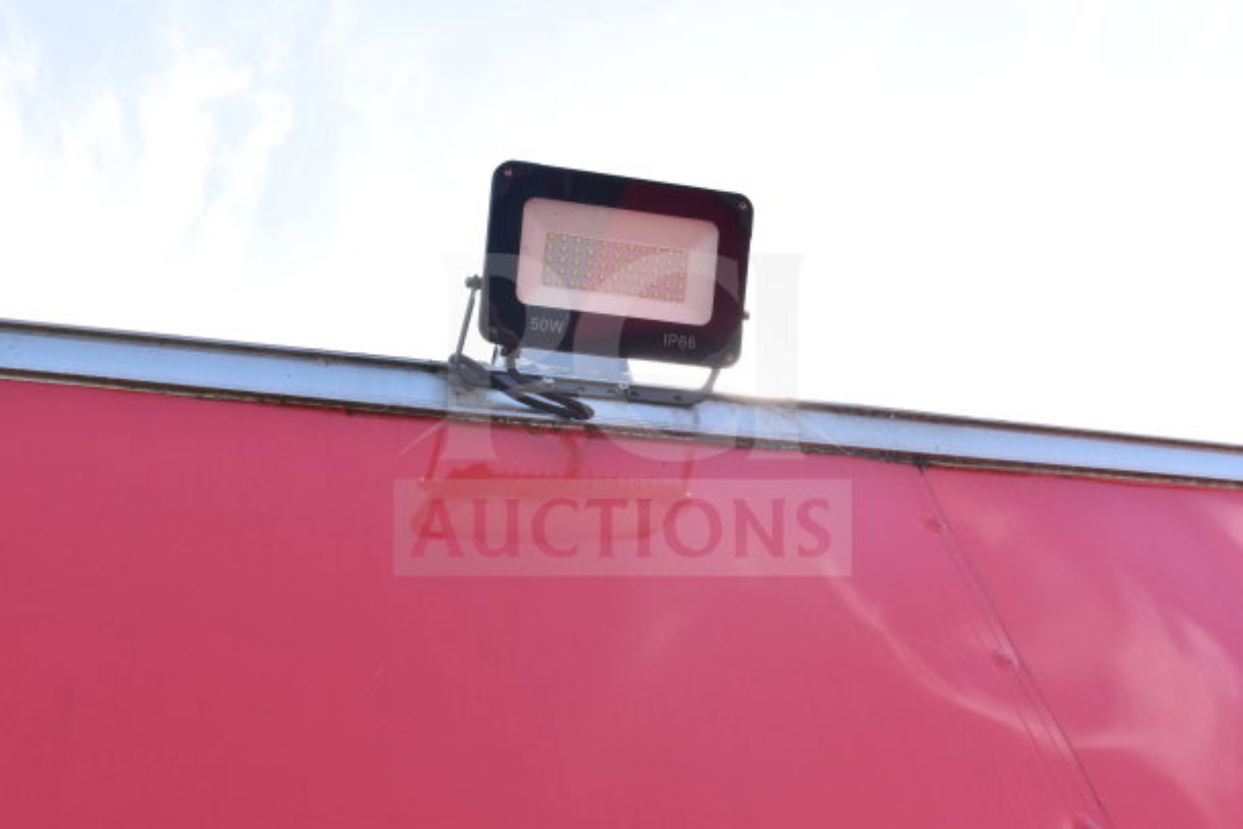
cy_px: 414
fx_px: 1606
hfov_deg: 42.3
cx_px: 622
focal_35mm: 46
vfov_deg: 29.0
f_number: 7.1
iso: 200
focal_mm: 31
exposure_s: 1/200
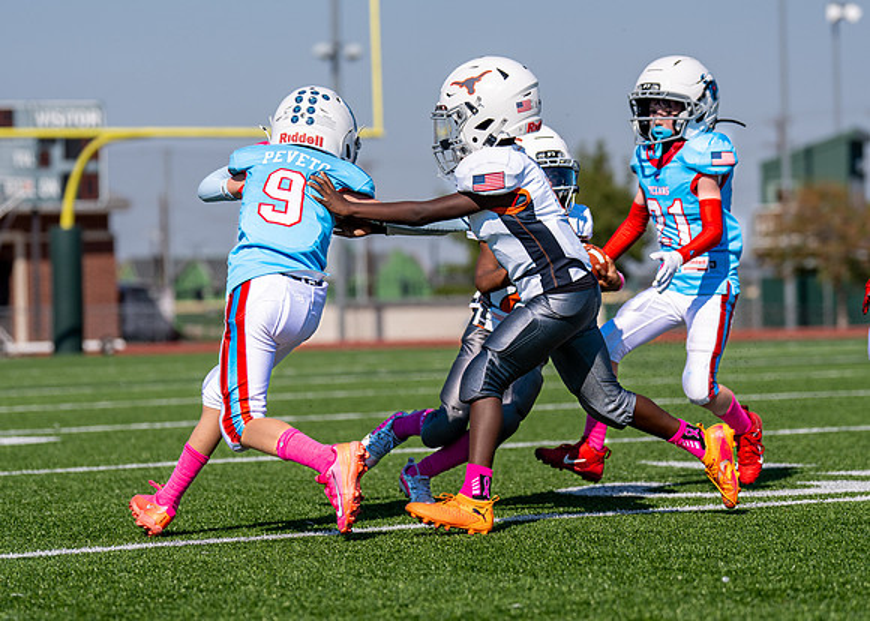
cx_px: 439
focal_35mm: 154
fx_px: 3796
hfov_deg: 13.1
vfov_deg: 9.4
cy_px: 310
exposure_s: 1/3200
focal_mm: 102
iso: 100
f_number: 2.8
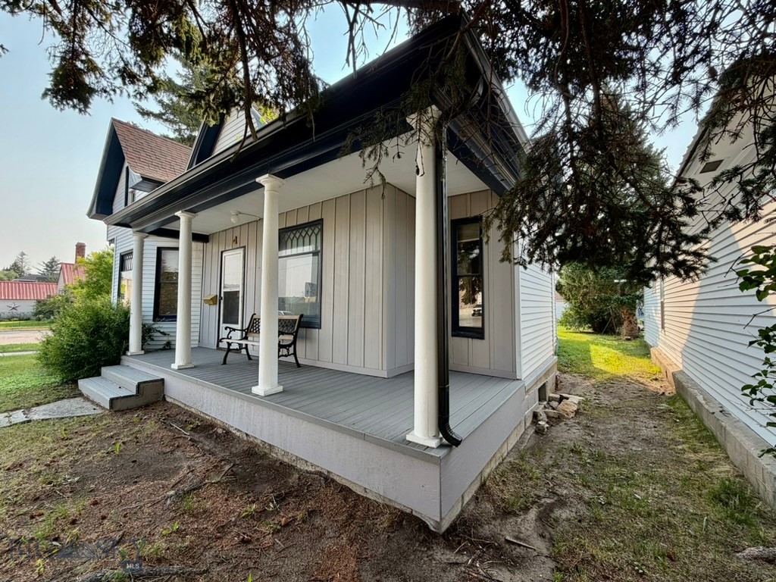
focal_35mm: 14
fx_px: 314
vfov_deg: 85.7
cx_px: 388
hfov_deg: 102.1
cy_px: 291
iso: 40
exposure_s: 1/238
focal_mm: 2.22
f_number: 2.2
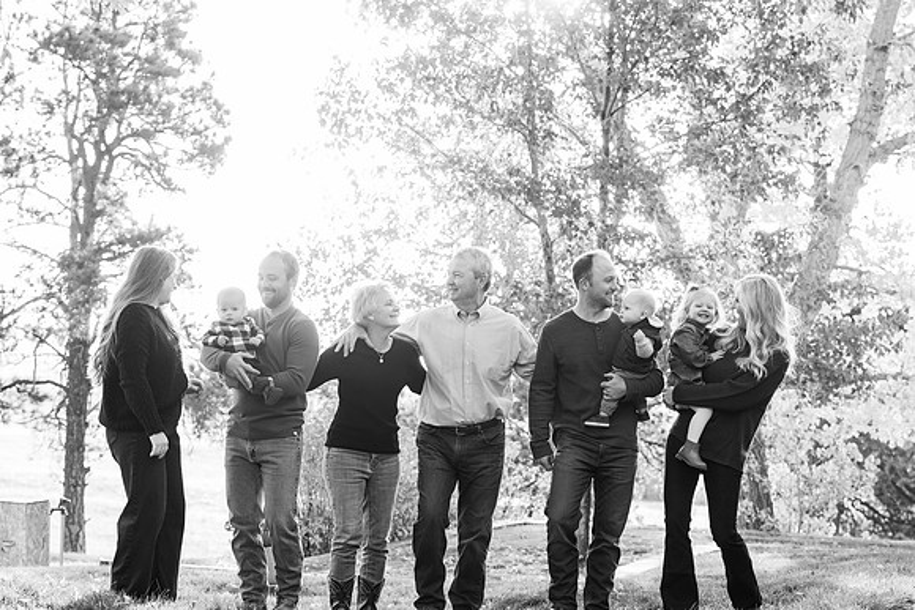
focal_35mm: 76
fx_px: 1932
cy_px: 305
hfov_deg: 26.6
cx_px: 458
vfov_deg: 18.0
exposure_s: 1/250
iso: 2000
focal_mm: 76
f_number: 5
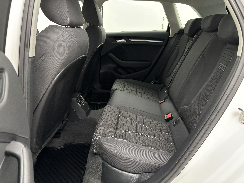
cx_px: 122
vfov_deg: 53.1
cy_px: 92
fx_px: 183
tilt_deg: -18.3
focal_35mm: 26
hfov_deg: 67.3
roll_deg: +0.1
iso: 800
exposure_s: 1/30
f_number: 1.6
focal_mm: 5.96
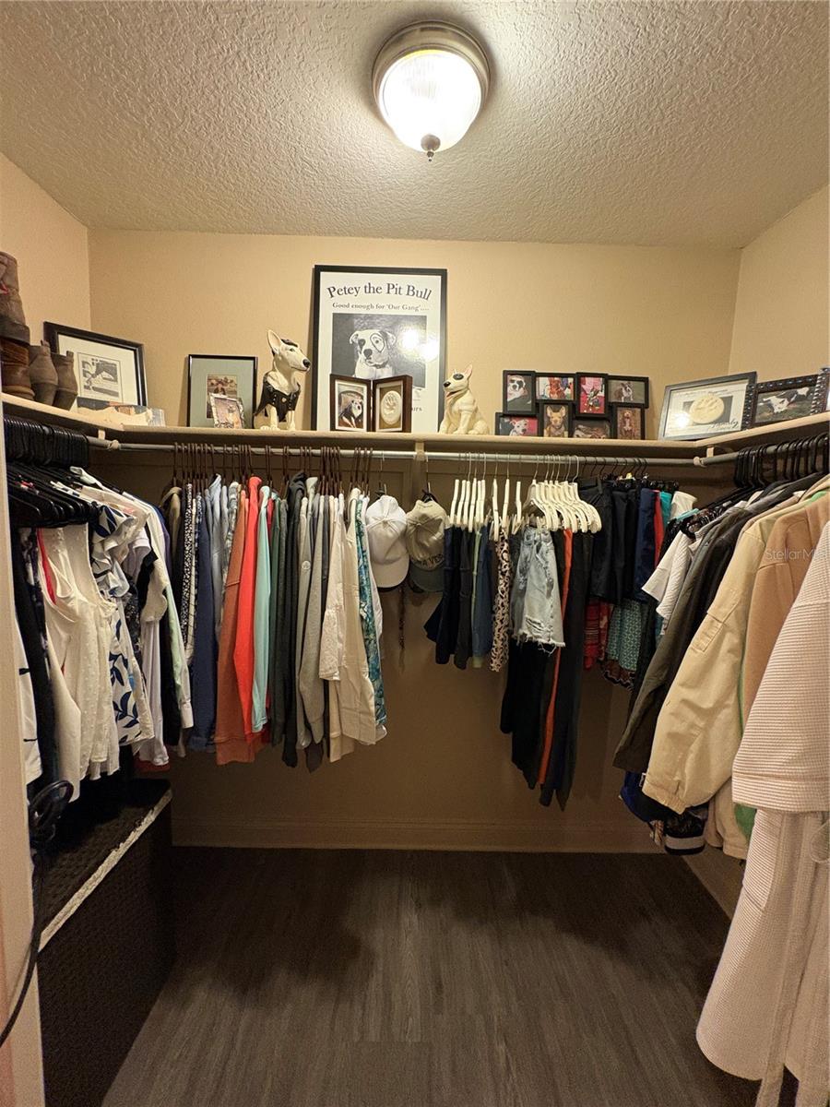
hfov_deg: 85.7
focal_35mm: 14
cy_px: 554
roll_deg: -1.2
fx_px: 448
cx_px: 415
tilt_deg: -4.9
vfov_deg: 102.1
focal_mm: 2.22
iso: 500
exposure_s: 1/60
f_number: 2.2
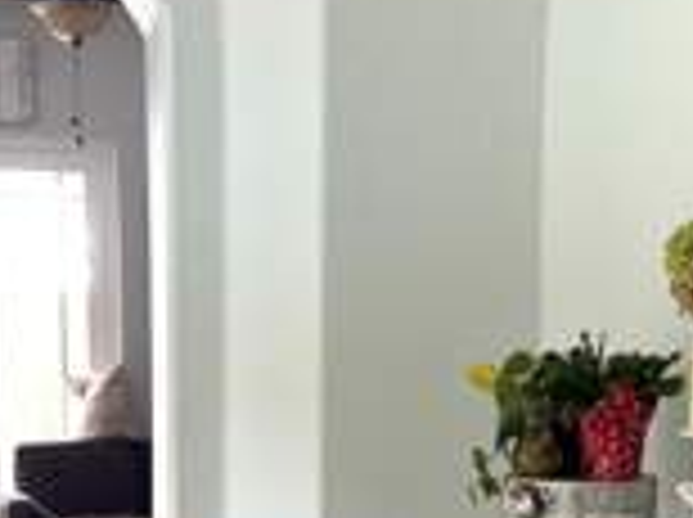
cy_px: 527
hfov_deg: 26.0
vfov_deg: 19.0
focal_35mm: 75
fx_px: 1499
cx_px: 346
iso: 200
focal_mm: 6.76
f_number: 1.78
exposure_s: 1/217
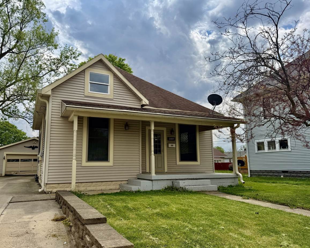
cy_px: 128
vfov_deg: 54.9
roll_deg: +0.2
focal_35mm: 26
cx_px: 141
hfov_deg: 65.9
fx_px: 239
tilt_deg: +7.4
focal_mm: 6.76
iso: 80
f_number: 1.78
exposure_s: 1/6173
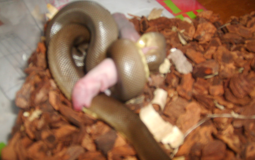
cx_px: 126
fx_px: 264
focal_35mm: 38
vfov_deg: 33.6
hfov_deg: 51.5
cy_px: 76
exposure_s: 1/45
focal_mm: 5.8
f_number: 2.8
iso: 100
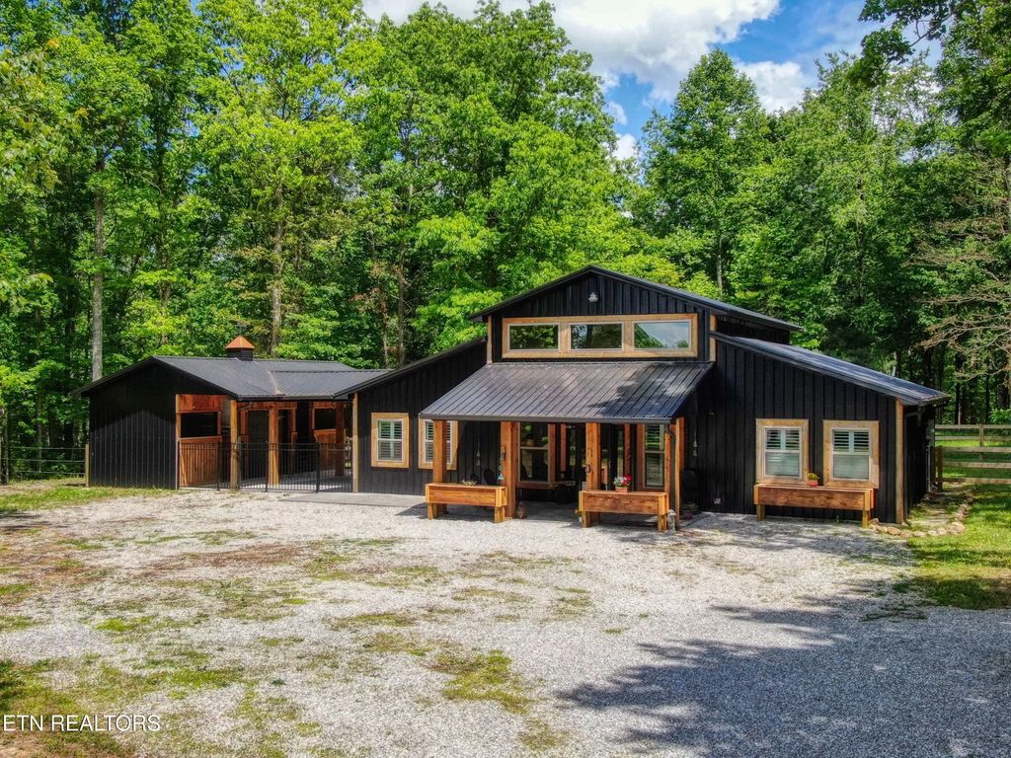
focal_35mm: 37
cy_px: 379
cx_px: 506
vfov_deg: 38.7
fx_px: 1081
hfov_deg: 50.1
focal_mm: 6.3
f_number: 3.4
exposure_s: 1/800
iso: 100
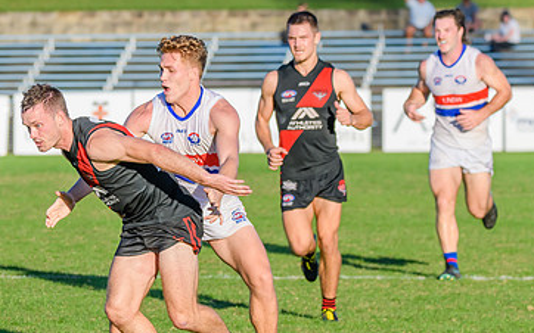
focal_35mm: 457
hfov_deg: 4.6
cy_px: 278
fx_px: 6649
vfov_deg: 2.9
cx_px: 39
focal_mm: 210
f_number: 7.1
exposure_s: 1/2000
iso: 800
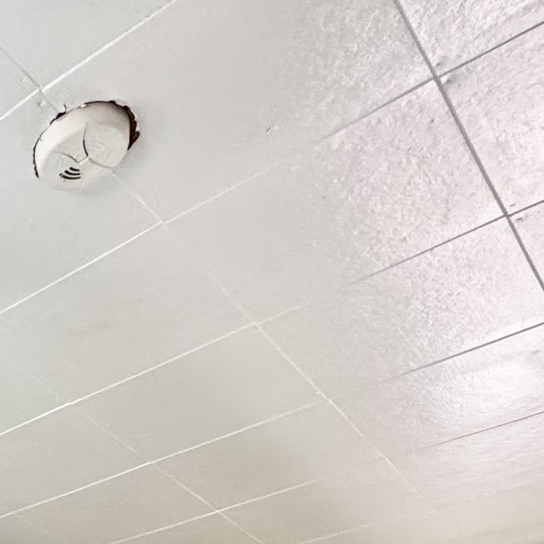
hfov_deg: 22.2
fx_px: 1031
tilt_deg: +2.5
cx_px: -346
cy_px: 933
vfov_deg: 21.5
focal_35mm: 58
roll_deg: +0.0
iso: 200
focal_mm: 2.22
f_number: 2.2
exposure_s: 1/99
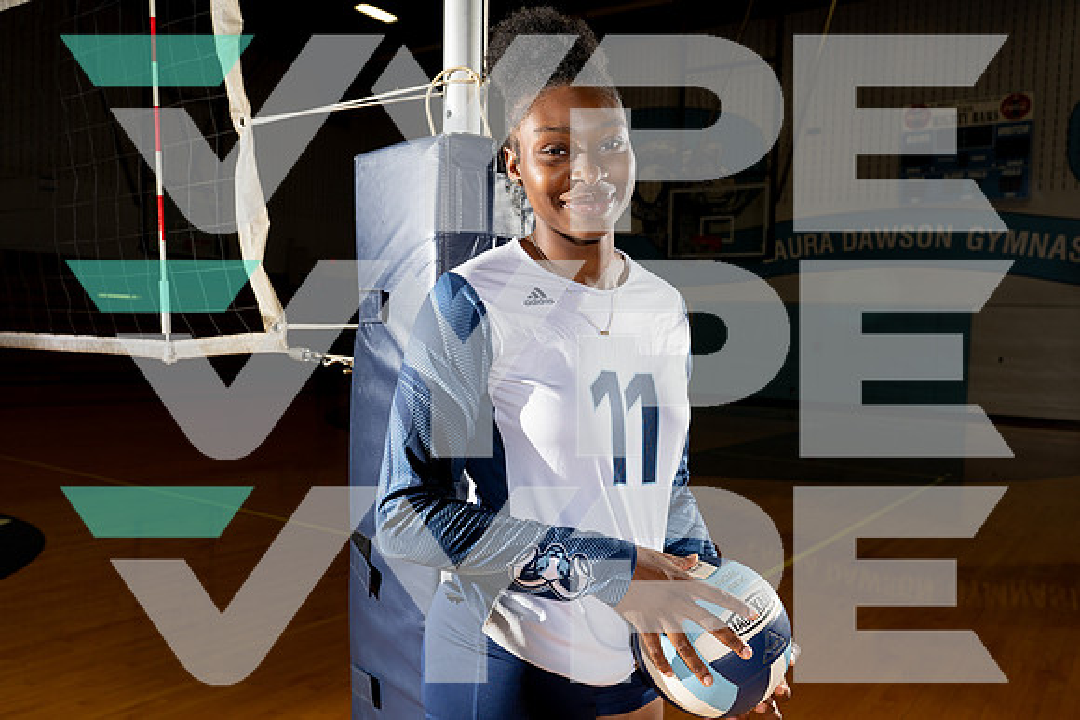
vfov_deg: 43.6
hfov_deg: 61.9
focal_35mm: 30
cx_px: 540
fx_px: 900
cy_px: 360
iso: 250
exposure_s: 1/250
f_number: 5.6
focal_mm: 30
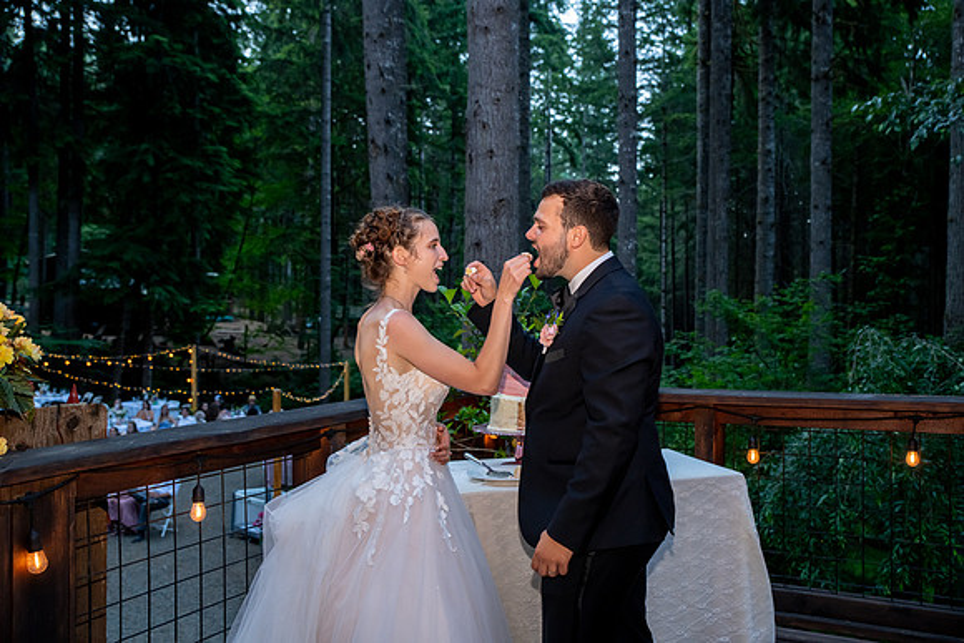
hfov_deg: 53.1
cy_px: 322
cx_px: 482
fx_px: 964
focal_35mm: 36
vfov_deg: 36.9
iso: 1250
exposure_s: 1/320
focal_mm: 36
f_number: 4
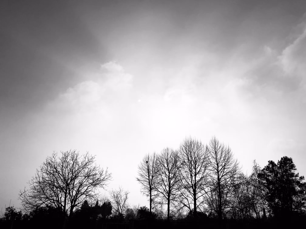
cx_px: 153
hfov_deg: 63.4
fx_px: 248
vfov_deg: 49.7
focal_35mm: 28
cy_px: 114
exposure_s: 1/24390
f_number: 1.8
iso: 25
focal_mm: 4
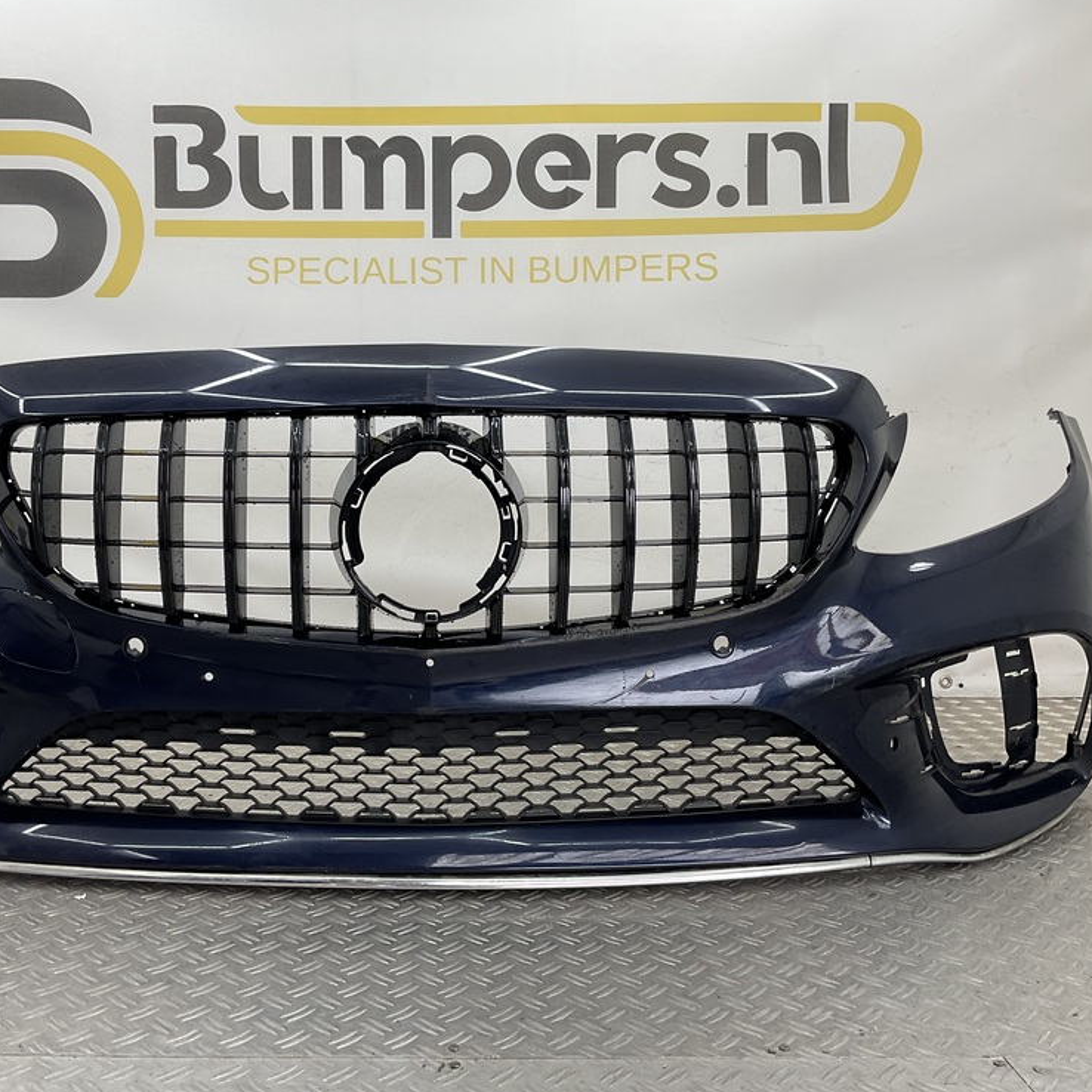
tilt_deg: -8.4
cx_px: 434
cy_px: 549
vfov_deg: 47.2
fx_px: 1249
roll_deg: -0.6
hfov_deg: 46.9
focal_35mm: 35
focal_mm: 3
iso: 25
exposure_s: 1/120
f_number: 1.8
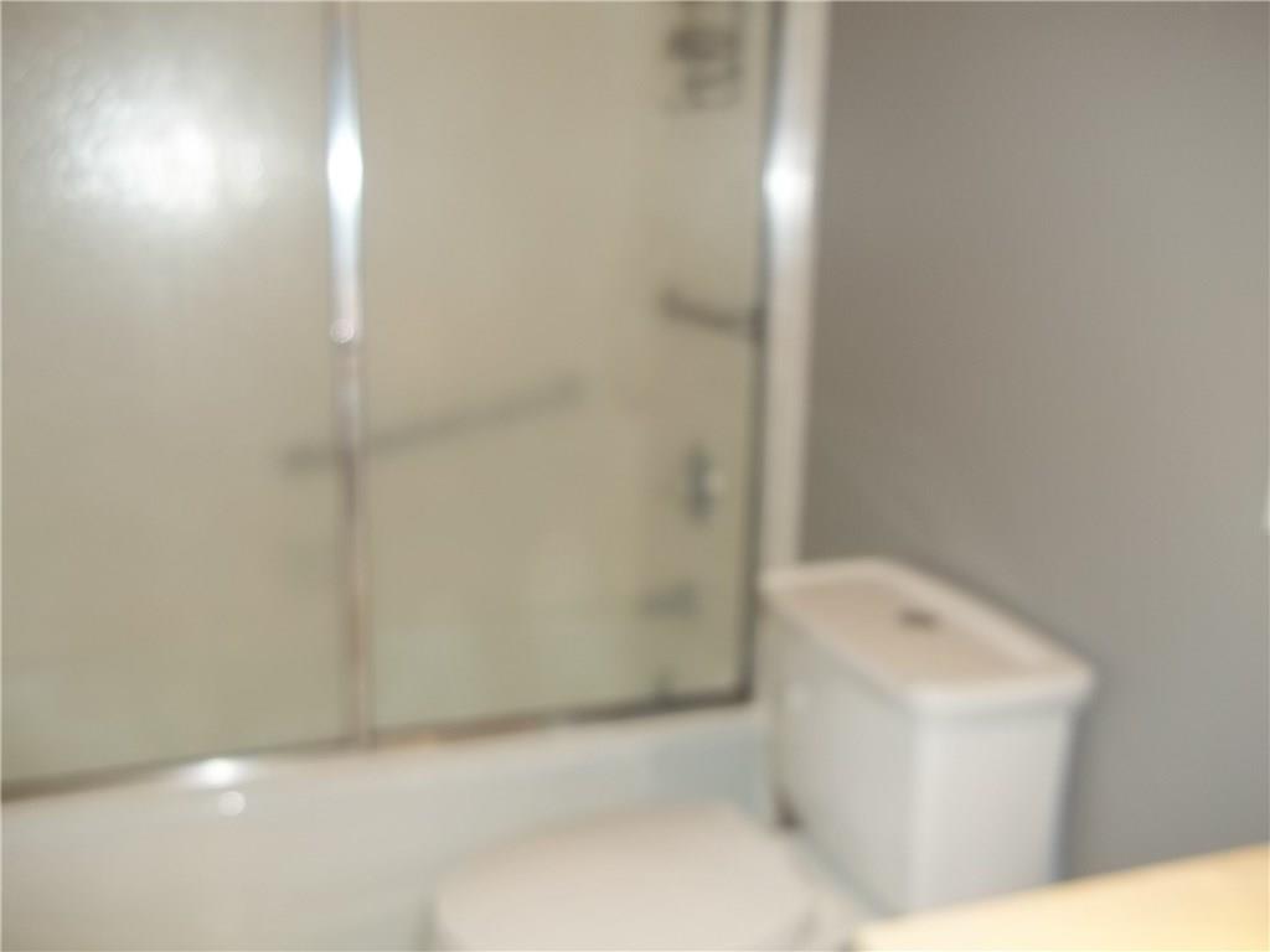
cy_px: 476
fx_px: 1174
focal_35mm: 32
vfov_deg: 44.2
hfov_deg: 56.8
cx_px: 635
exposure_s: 1/30
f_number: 2.9
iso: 80
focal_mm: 5.7
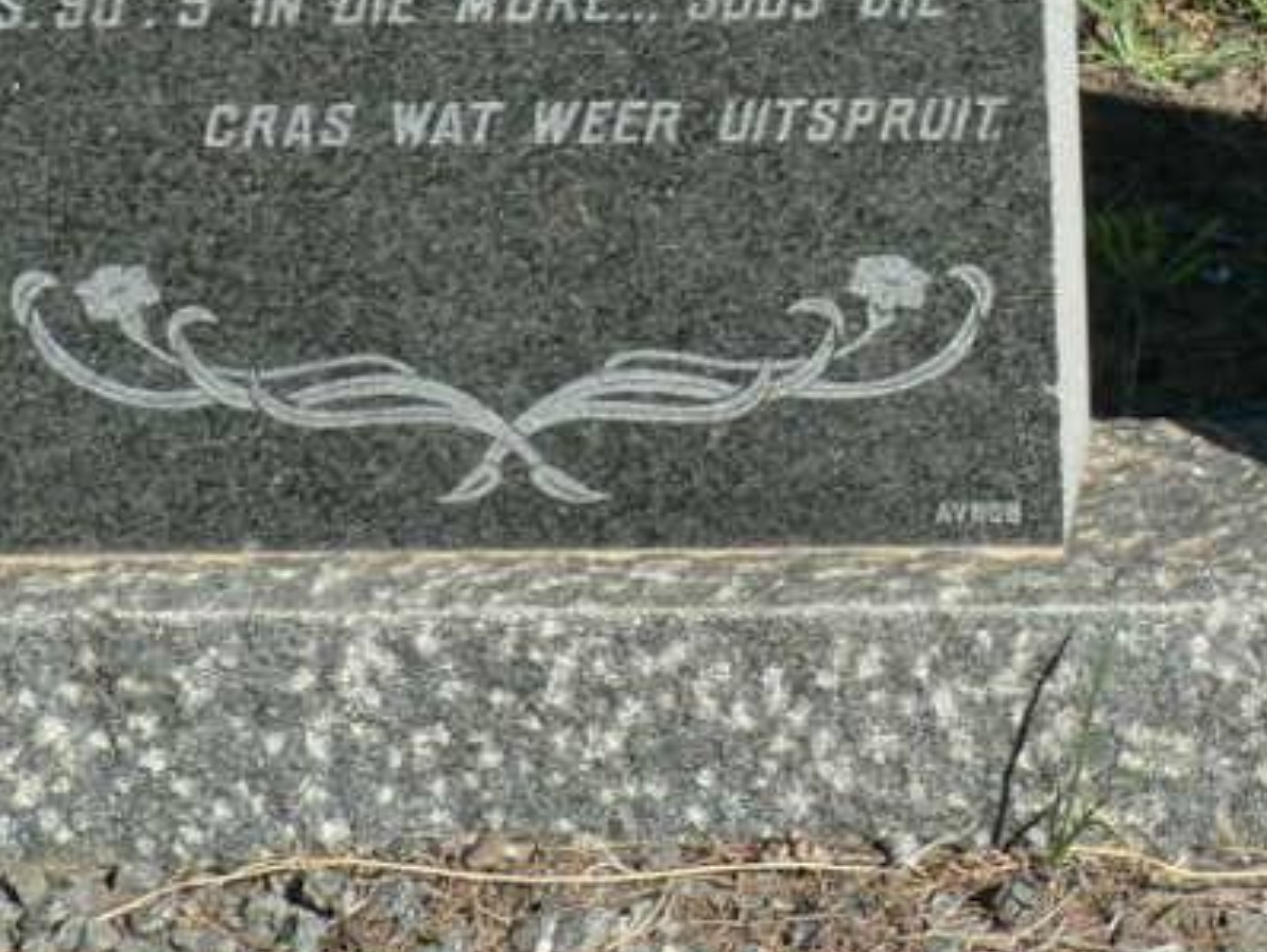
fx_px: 7837
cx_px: 1496
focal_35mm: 214
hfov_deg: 9.1
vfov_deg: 6.9
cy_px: -423
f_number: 5.6
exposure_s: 1/400
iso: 100
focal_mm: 11.8
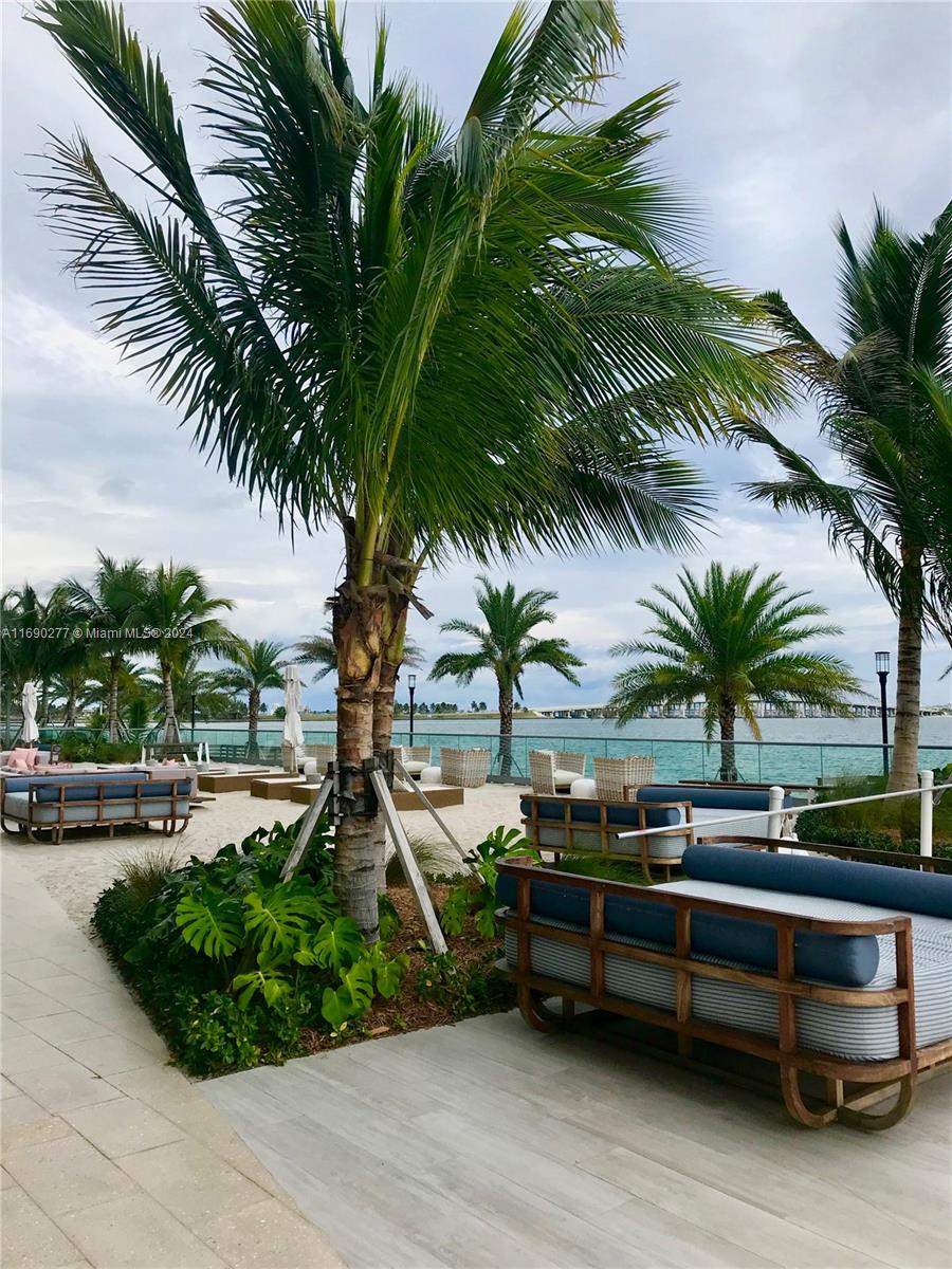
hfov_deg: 49.7
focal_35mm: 28
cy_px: 634
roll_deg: +0.6
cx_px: 476
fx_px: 1027
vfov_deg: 63.4
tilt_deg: +4.4
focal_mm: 3.99
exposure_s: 1/1182
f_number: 1.8
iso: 20
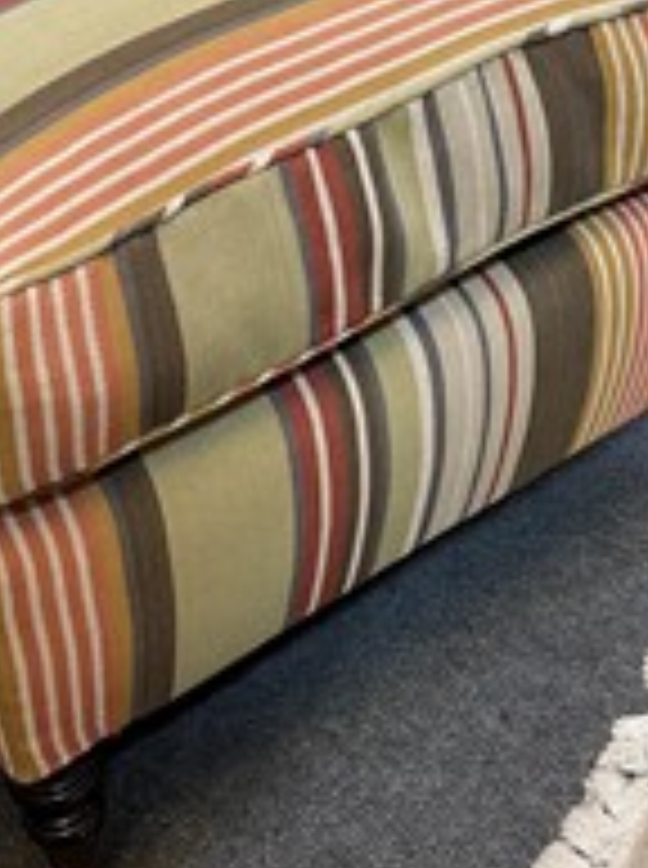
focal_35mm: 54
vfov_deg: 35.4
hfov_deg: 26.7
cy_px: 310
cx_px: 454
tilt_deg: -33.1
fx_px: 1352
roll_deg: -0.8
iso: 160
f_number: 1.6
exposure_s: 1/50
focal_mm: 5.1
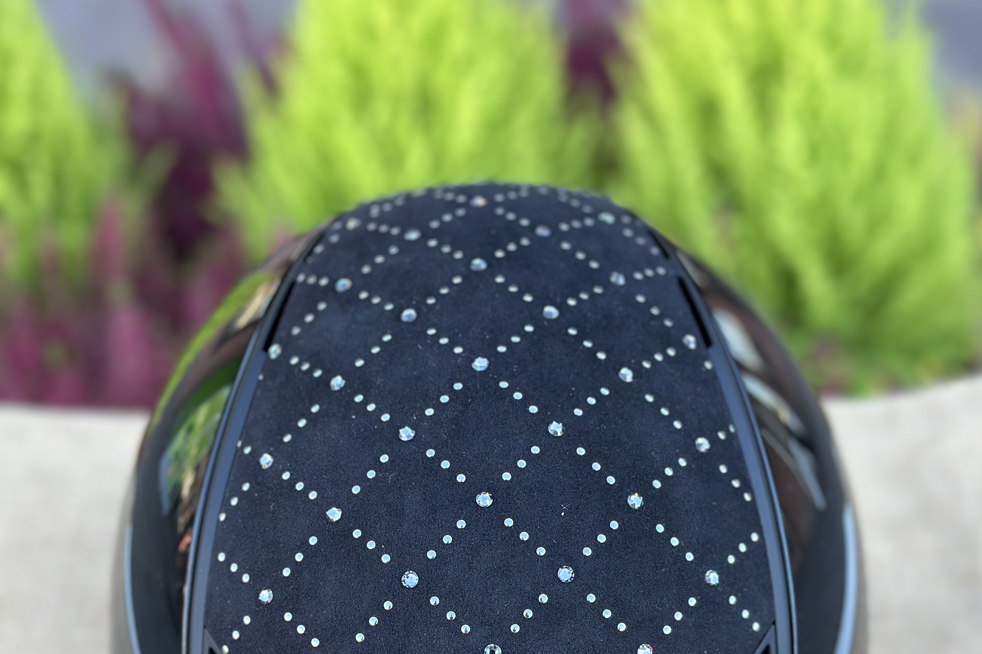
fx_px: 1828
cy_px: 587
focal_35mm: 67
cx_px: 493
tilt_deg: -39.4
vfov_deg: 19.9
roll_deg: +1.0
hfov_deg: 30.1
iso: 125
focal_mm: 6.86
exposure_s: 1/171
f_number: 1.78
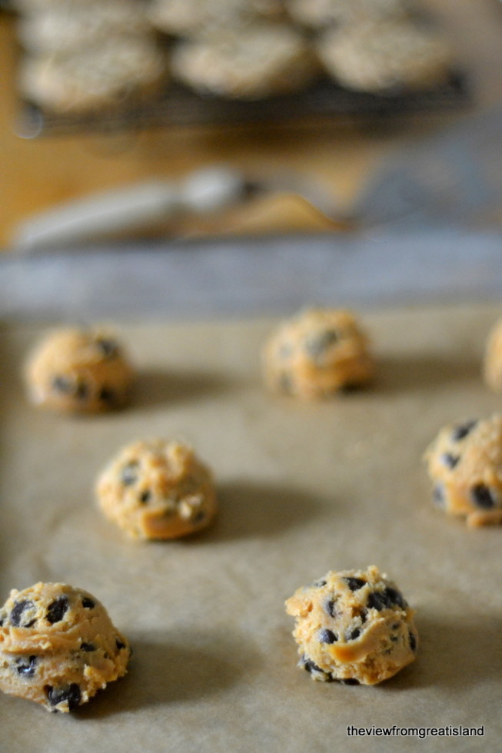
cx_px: 251
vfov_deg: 27.0
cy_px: 376
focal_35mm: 75
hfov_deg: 18.2
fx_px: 1569
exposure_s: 1/500
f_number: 2
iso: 2000
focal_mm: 50
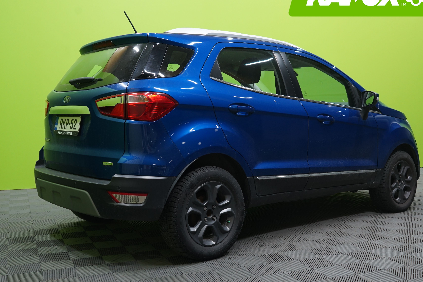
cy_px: 123
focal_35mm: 41
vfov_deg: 32.6
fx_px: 482
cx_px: 226
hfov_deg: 47.4
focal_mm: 35
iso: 800
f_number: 5.6
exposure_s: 1/20
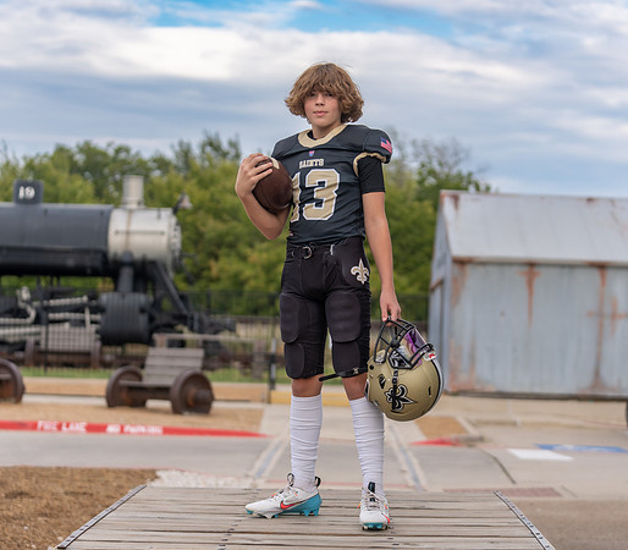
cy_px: 273
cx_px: 342
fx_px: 1669
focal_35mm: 87
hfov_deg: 21.3
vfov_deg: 18.7
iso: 100
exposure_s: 1/640
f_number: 2.8
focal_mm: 70
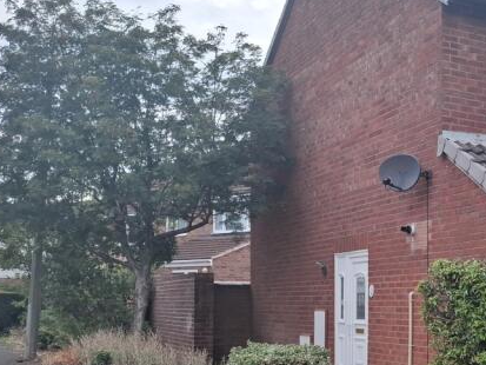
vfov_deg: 25.3
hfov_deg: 30.3
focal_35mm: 57
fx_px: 800
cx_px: 531
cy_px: 279
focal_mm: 5.54
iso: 50
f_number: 1.8
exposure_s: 1/630
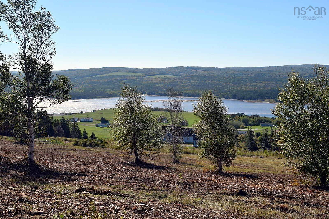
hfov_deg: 43.6
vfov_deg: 29.9
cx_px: 164
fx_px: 411
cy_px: 110
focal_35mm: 45
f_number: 11
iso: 200
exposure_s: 1/500
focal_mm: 30
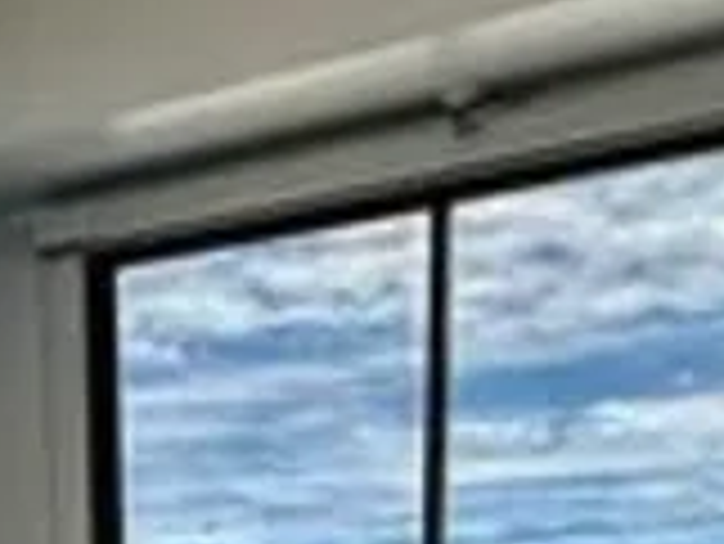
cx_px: -18
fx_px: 1361
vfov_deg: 18.5
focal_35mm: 65
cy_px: 935
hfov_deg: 27.8
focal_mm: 2.22
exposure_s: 1/189
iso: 64
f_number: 2.2
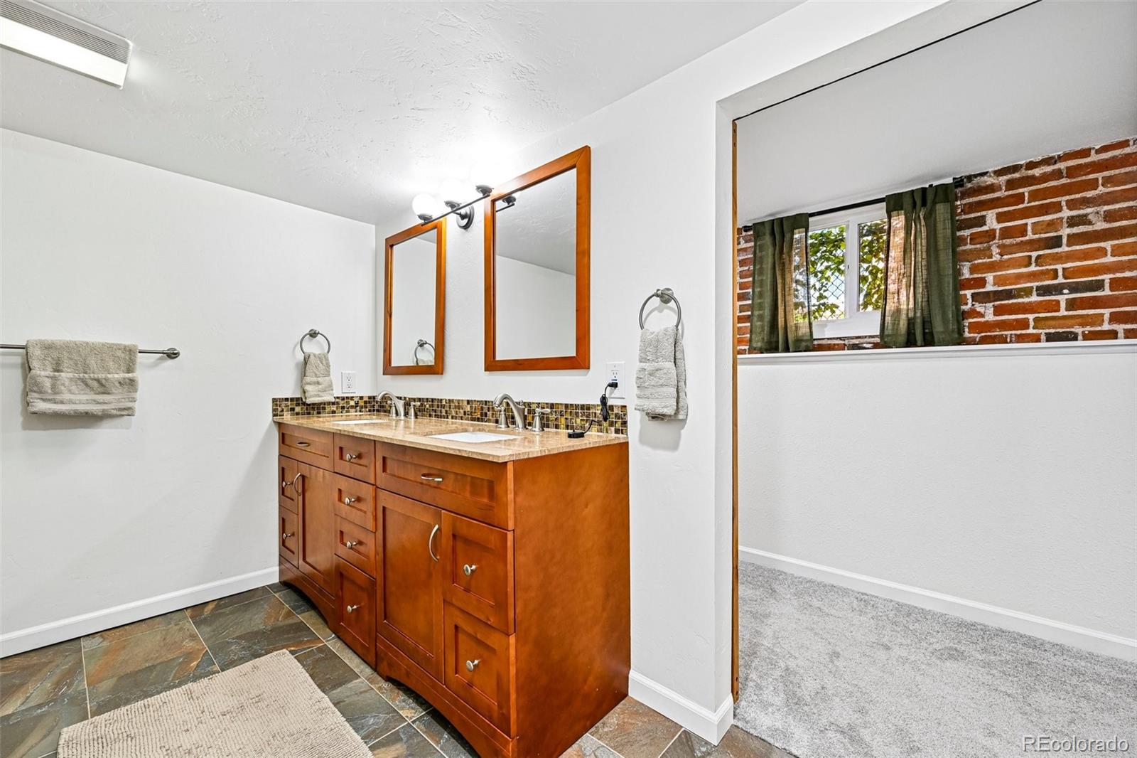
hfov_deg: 104.3
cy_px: 379
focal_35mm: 14
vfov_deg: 81.2
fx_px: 442
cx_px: 568
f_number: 8
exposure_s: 1/15
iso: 280
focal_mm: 14
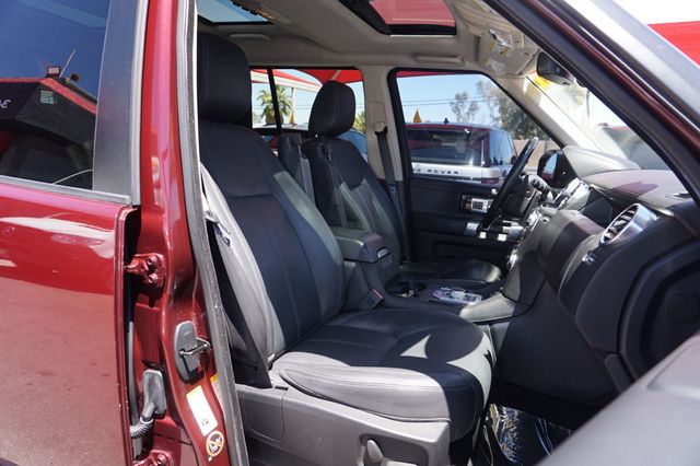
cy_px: 233
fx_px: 466
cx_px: 350
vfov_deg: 53.1
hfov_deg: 73.8
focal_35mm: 24
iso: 125
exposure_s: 1/160
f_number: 4
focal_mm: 16
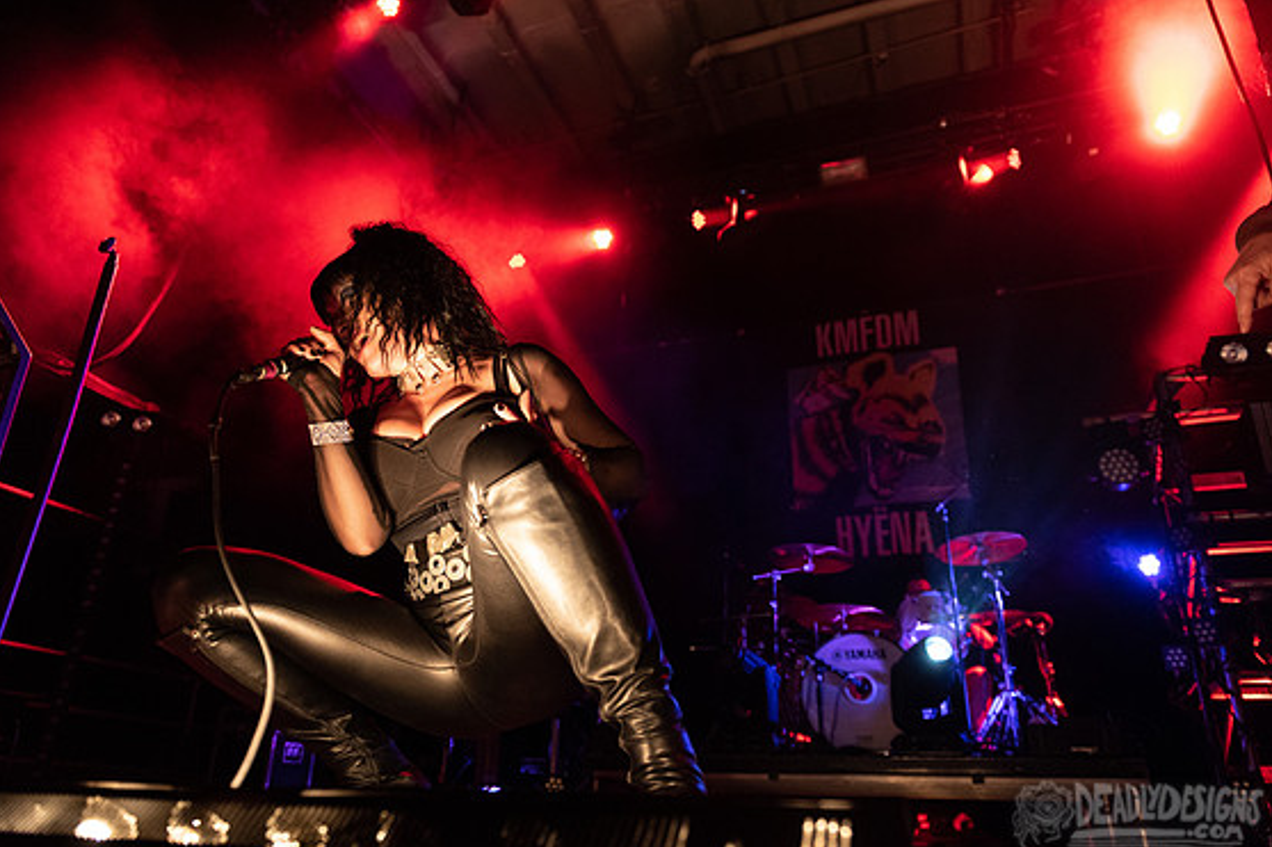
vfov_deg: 51.3
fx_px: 883
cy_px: 421
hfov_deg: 71.5
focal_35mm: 25
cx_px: 621
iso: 3200
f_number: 3.2
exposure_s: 1/320
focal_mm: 24
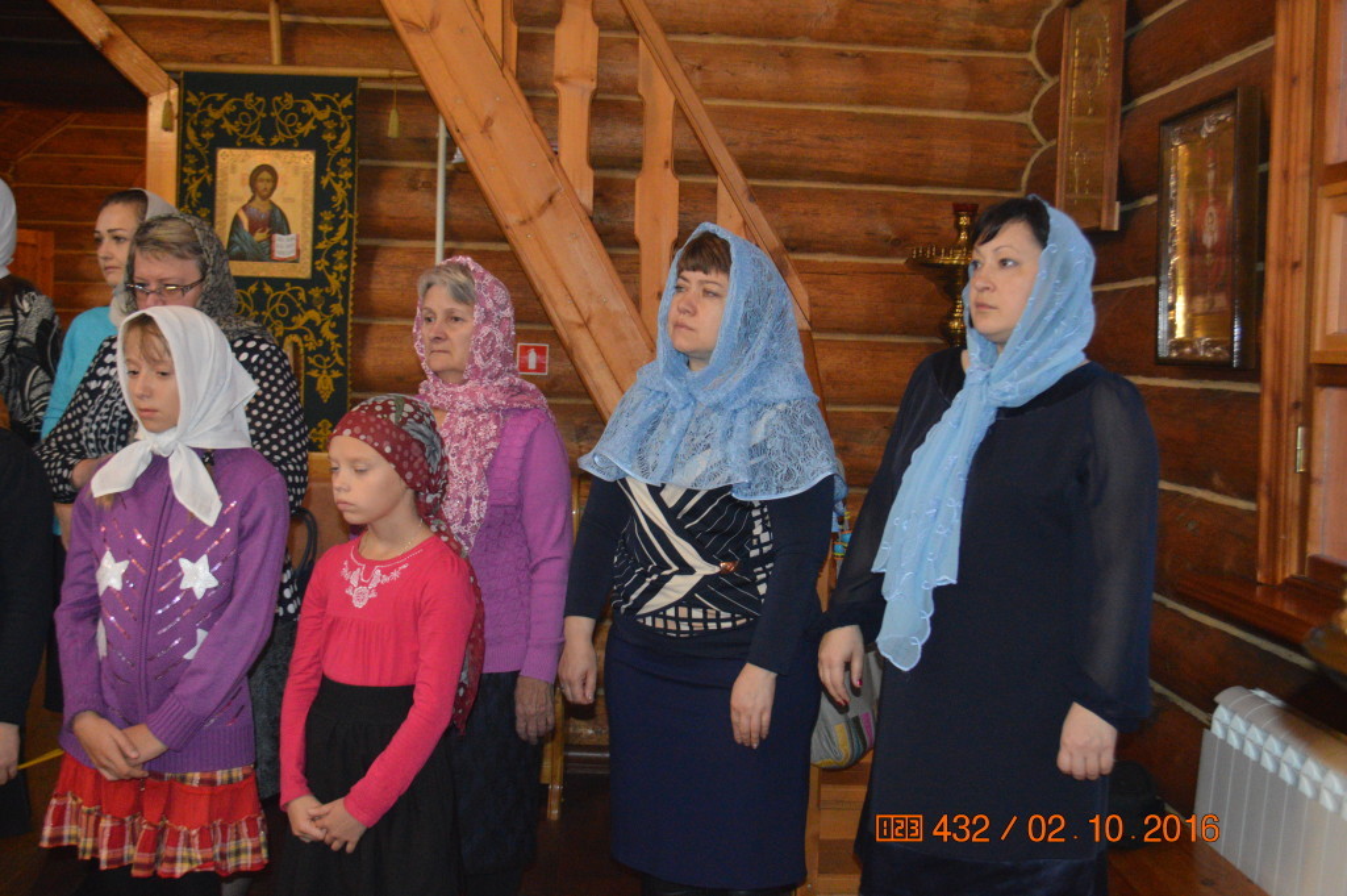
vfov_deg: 31.8
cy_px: 448
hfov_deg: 46.4
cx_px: 674
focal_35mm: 42
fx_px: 1570
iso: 3200
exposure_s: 1/60
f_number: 4.5
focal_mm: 28
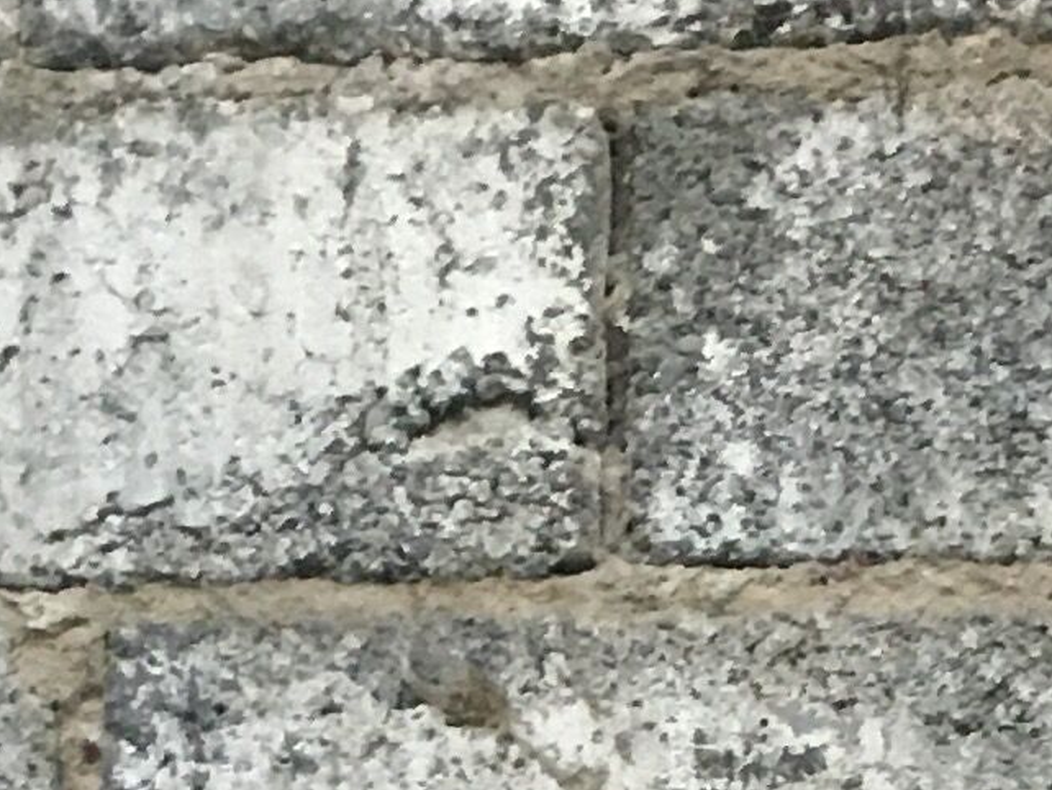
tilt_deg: -3.3
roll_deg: +0.3
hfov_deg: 10.9
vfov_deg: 7.7
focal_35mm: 182
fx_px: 5533
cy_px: 1762
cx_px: 675
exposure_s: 1/20
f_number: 2.2
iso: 200
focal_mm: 4.15
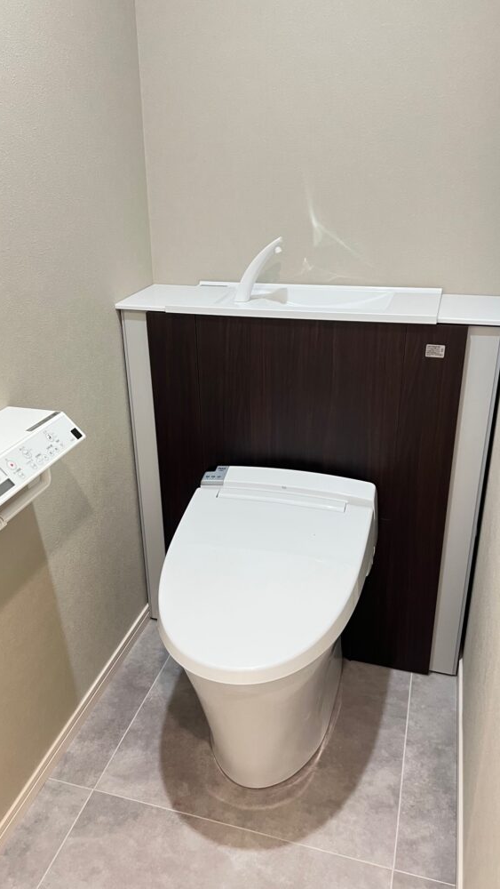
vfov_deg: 66.1
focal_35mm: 29
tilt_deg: -23.1
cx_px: 223
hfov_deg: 40.2
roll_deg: +2.3
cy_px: 441
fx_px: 683
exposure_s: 1/50
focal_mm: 5.7
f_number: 1.5
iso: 250
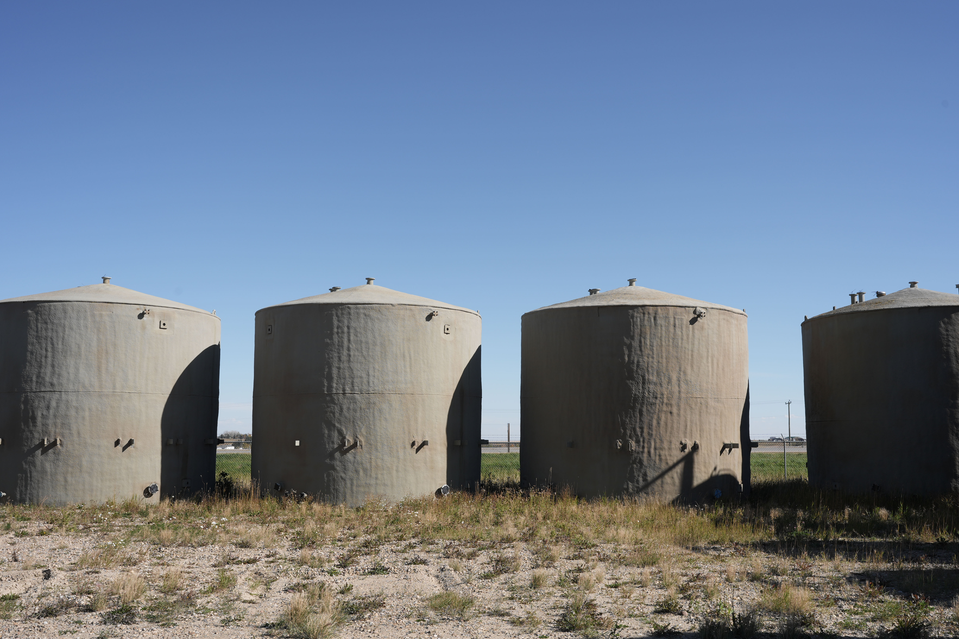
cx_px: 496
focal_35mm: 38
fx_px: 1012
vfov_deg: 35.1
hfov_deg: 50.7
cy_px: 321
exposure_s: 1/200
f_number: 11
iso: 125
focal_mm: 35
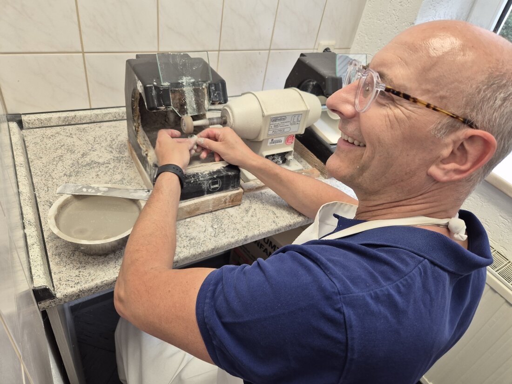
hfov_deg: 73.9
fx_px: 340
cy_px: 192
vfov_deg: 58.9
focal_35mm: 23
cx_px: 256
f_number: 1.8
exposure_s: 1/100
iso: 100
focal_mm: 5.4
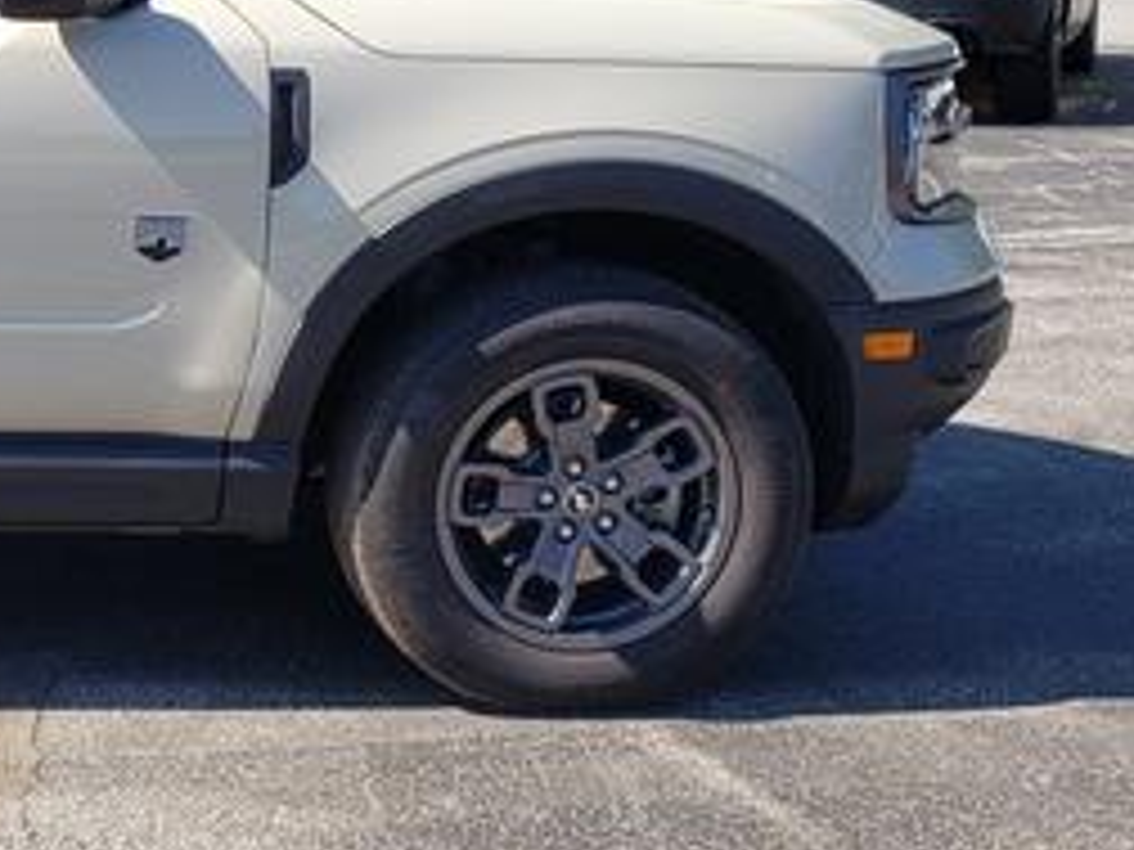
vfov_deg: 22.0
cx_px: -288
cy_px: 184
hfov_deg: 25.7
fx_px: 2162
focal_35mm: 66
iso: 50
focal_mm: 4.3
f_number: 2.4
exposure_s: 1/734
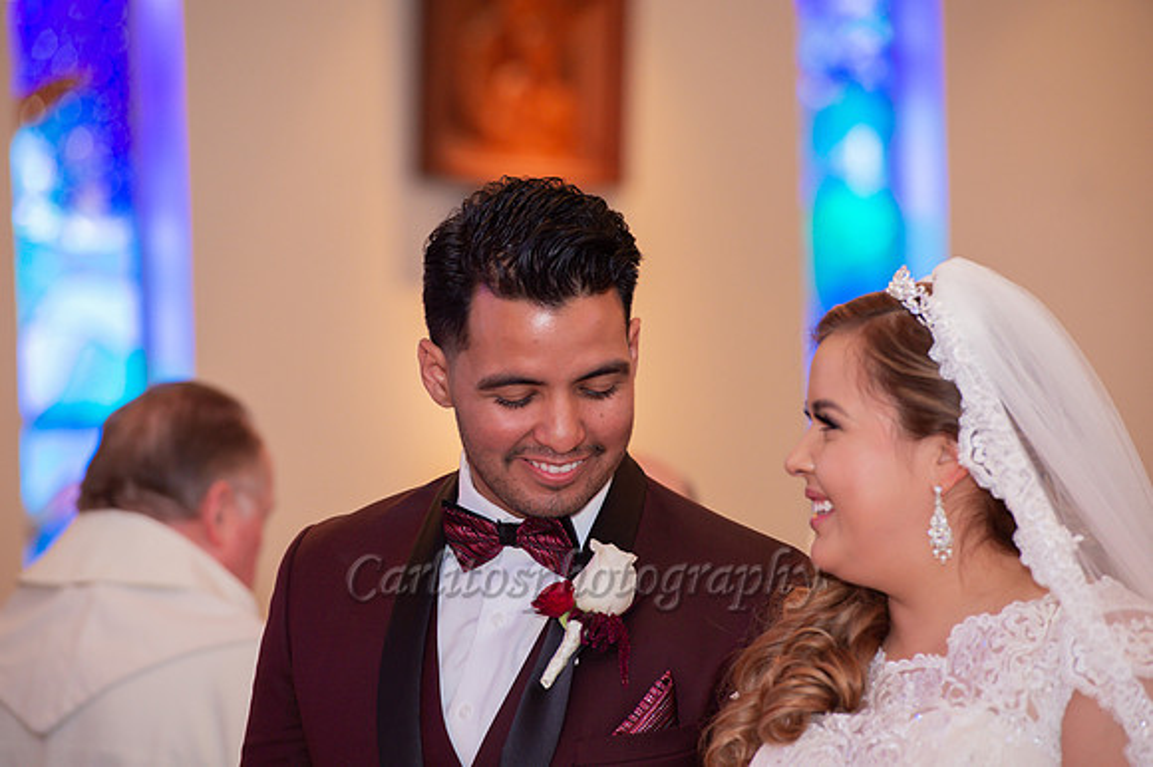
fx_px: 6402
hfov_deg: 10.3
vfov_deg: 6.9
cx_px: 576
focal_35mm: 200
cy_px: 384
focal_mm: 200
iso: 1250
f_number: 4.5
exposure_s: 1/60
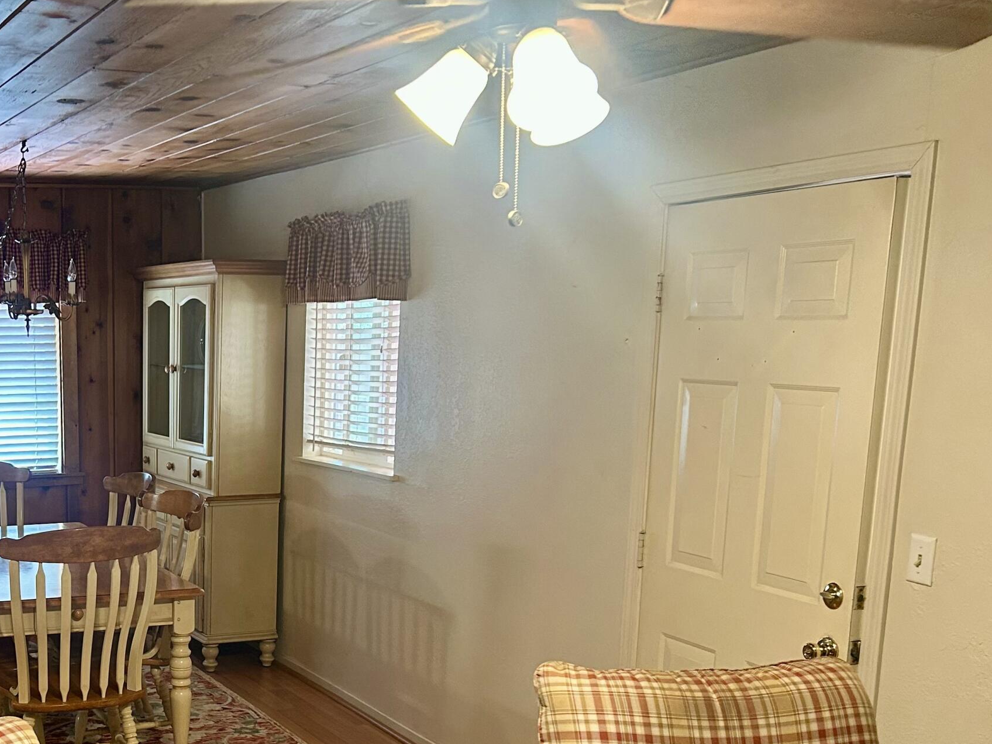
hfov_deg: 38.9
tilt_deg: -9.5
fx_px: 1318
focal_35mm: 46
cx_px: 134
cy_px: 562
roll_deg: +0.9
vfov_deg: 31.0
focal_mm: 5.7
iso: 200
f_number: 1.5
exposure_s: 1/60
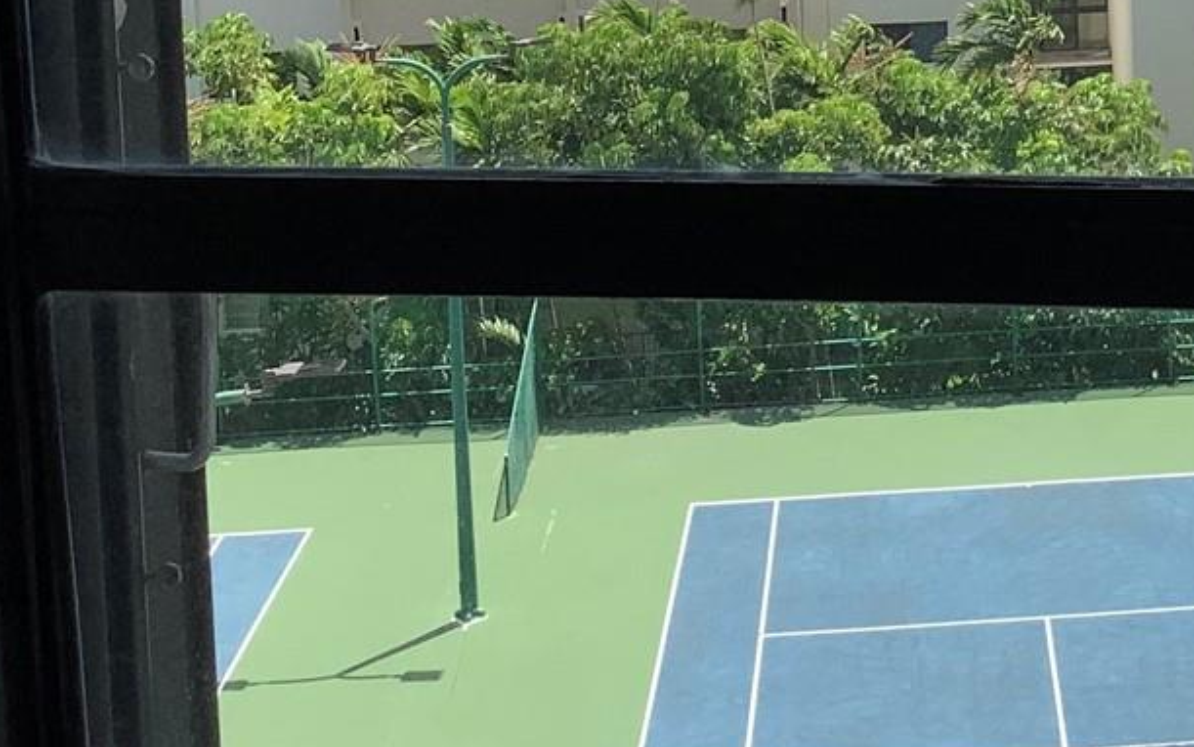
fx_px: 2799
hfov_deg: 23.4
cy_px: -188
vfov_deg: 14.6
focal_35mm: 86
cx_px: 1098
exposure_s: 1/1031
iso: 25
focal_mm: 3.3
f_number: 2.4
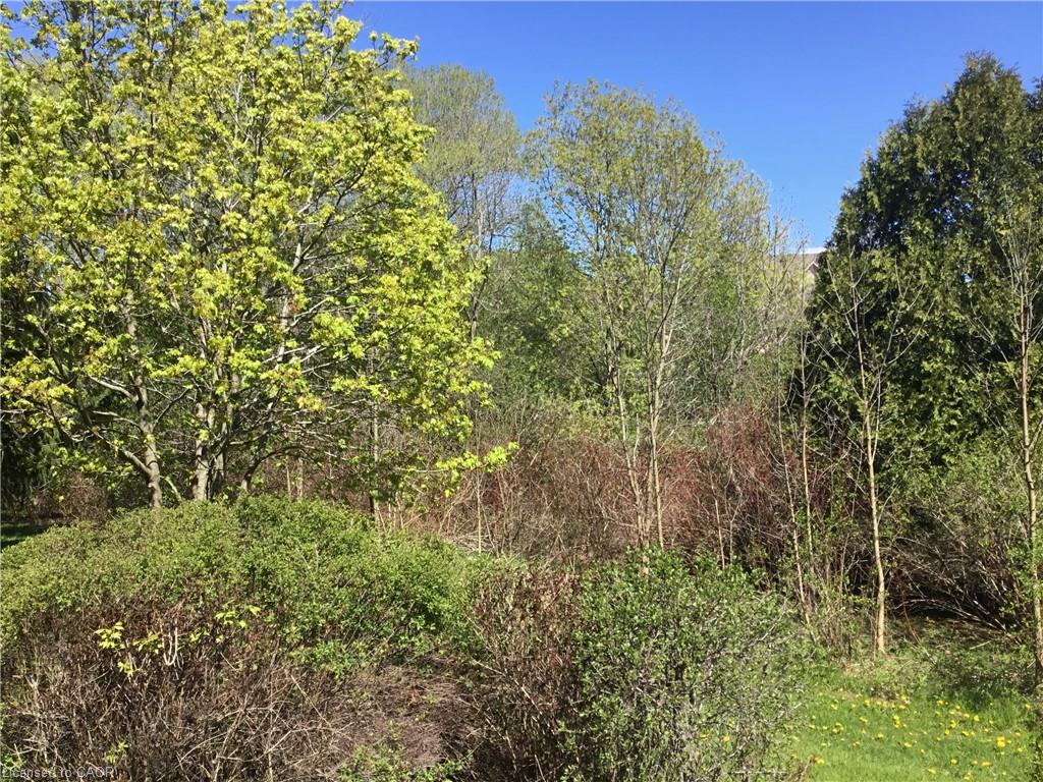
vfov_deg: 45.4
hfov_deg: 58.4
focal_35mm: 31
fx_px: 934
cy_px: 391
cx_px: 522
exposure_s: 1/799
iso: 25
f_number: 2.4
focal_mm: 3.3
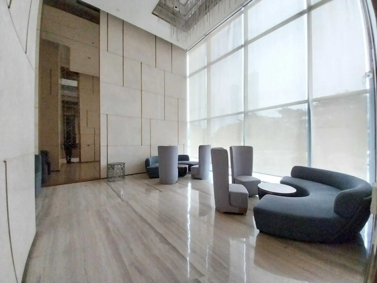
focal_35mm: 13
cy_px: 142
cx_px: 188
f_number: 2.2
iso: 320
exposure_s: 1/17
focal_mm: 1.3
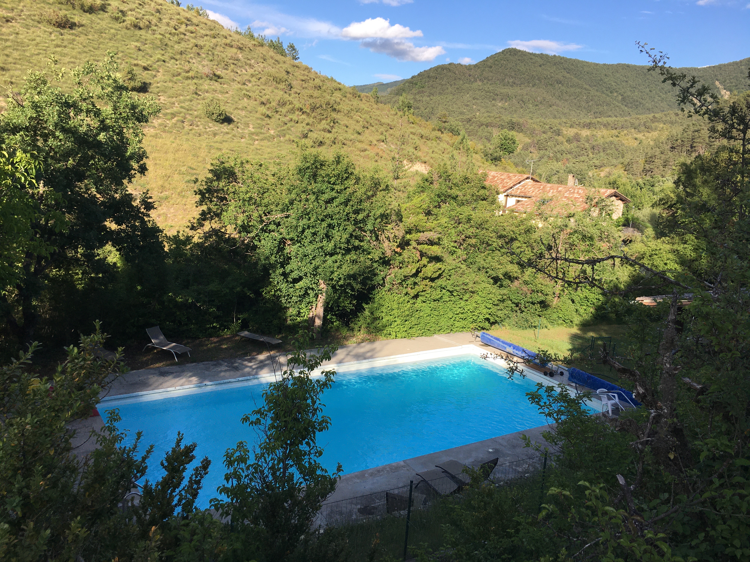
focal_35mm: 29
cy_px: 281
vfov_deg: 48.2
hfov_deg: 61.7
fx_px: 628
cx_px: 375
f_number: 2.2
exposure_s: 1/785
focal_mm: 4.15
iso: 25
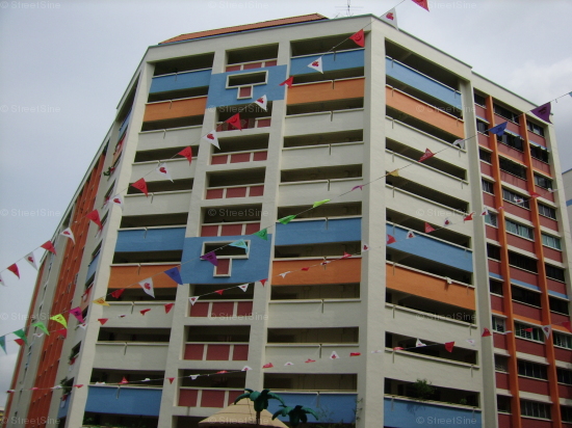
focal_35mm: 35
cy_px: 214
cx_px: 286
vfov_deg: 40.7
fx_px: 578
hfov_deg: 52.6
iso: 50
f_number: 5.8
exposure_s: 1/917
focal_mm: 5.95
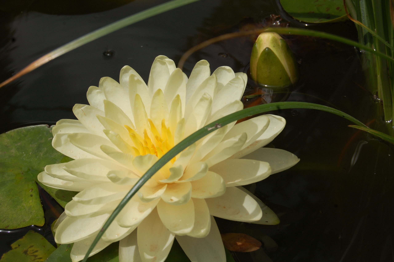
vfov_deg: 16.5
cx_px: 197
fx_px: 902
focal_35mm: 82
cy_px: 131
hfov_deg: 24.6
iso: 200
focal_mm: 55
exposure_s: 1/640
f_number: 13
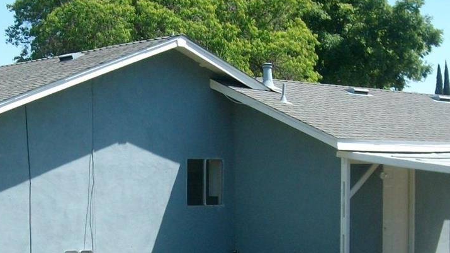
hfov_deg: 26.5
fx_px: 954
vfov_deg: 15.0
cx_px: 202
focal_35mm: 80
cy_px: 215
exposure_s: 1/162
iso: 80
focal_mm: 5.8
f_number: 7.2
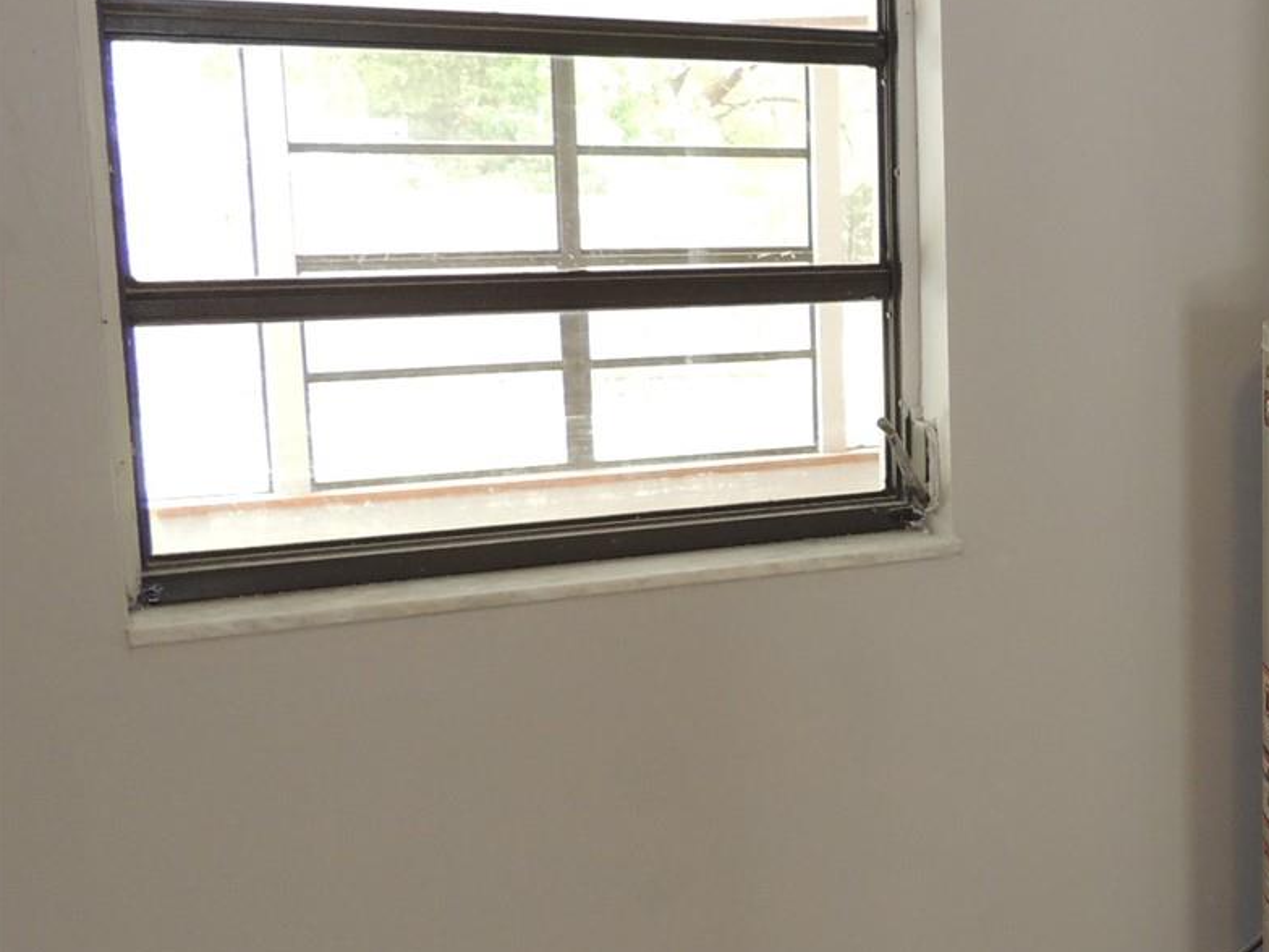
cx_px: 1288
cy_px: 442
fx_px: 1796
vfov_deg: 29.7
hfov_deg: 35.0
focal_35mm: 49
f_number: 3
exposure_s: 1/40
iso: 140
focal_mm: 4.3
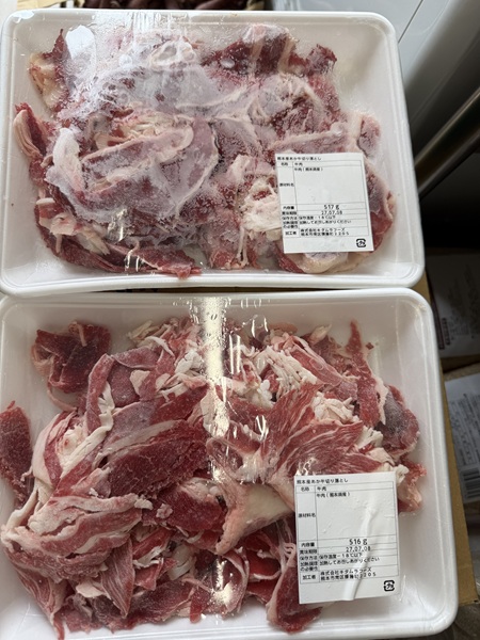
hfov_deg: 56.8
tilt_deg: -77.9
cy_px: 320
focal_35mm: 24
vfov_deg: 71.6
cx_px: 240
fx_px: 444
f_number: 1.78
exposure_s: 1/368
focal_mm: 6.76
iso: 80
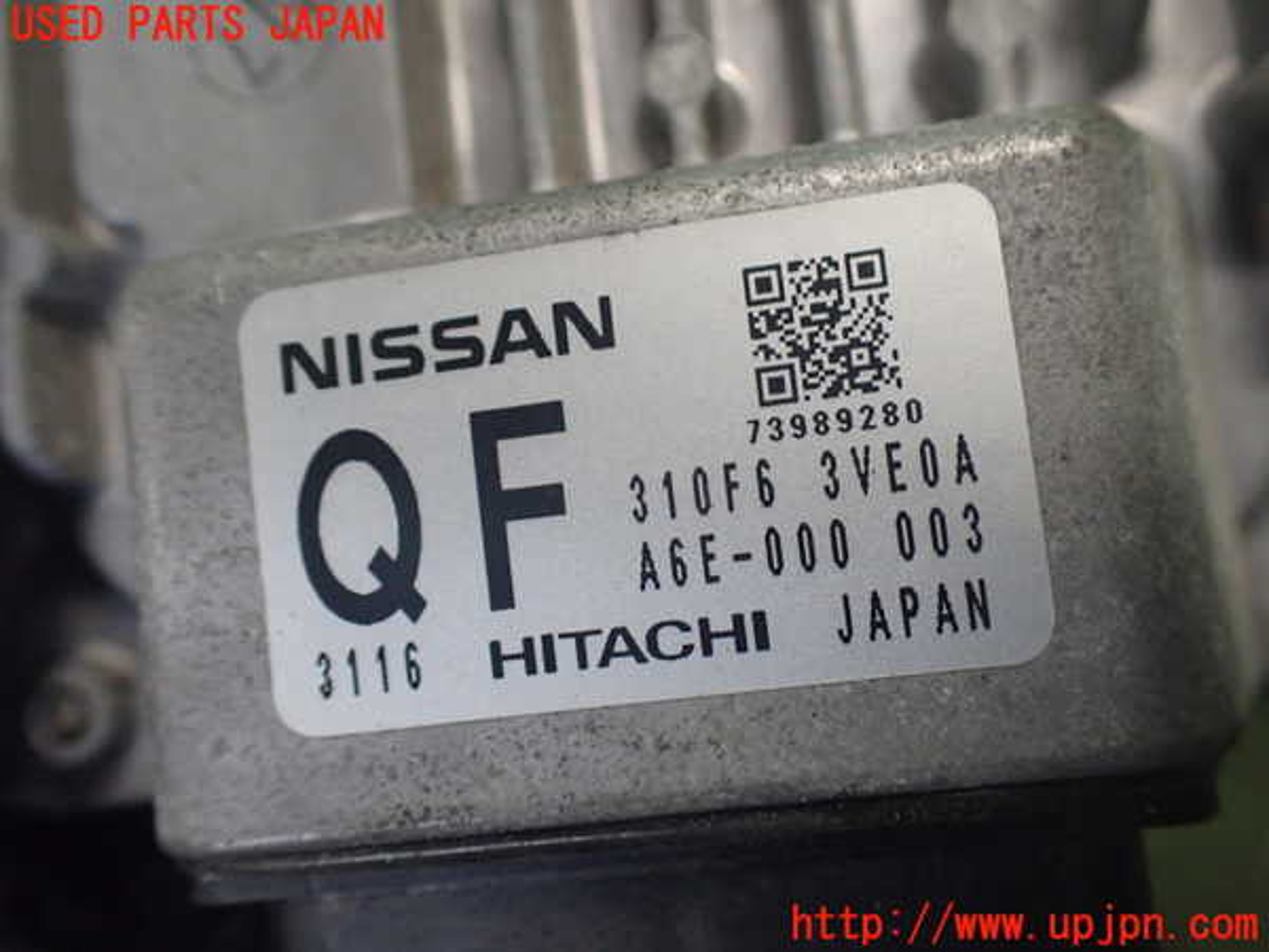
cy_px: 476
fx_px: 1100
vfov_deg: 46.8
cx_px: 634
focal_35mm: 30
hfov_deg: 60.0
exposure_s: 1/125
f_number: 2.3
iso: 800
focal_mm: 5.4
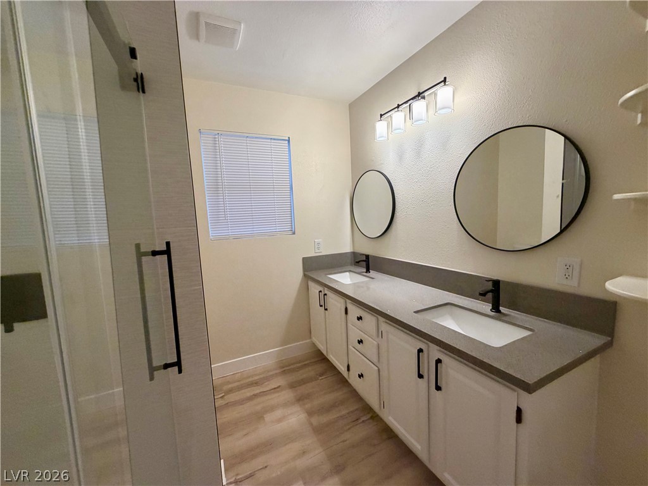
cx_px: 324
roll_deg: +3.1
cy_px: 243
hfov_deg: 102.1
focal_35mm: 14
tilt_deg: -5.9
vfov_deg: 85.7
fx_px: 262
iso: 320
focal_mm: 2.22
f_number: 2.2
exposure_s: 1/120
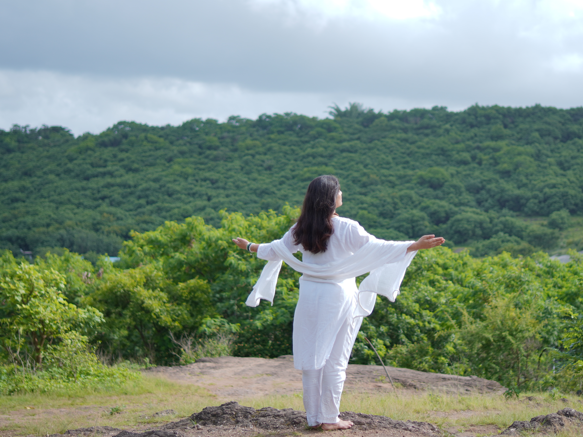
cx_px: 329
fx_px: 969
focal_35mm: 58
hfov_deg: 33.4
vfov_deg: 25.4
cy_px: 221
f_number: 1.8
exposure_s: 1/1600
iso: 50
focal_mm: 35
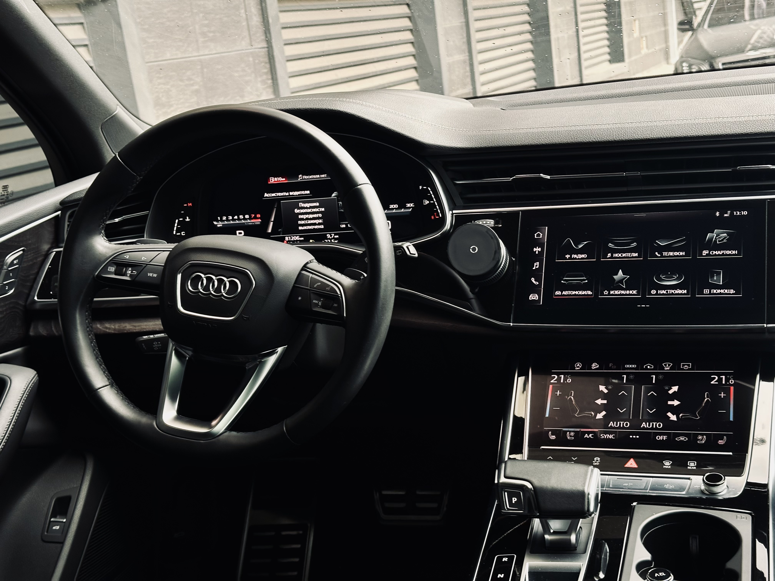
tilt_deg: -11.2
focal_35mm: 48
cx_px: 388
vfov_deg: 30.3
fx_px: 1075
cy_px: 290
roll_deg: +8.4
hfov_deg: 39.7
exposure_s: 1/82
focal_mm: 6.86
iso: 80
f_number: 1.78
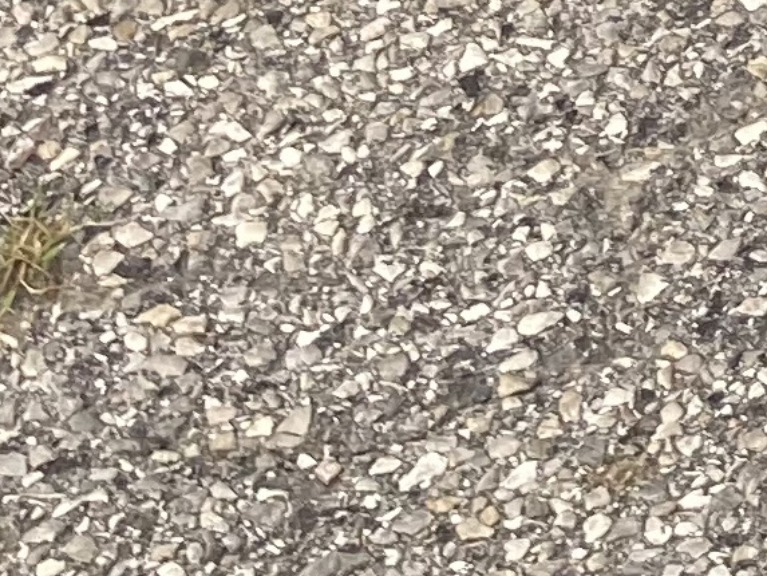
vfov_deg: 6.9
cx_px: 1755
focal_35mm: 197
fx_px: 4366
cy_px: -1060
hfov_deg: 9.1
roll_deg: +6.9
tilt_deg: -32.6
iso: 20
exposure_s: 1/1000
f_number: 1.8
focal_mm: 3.99
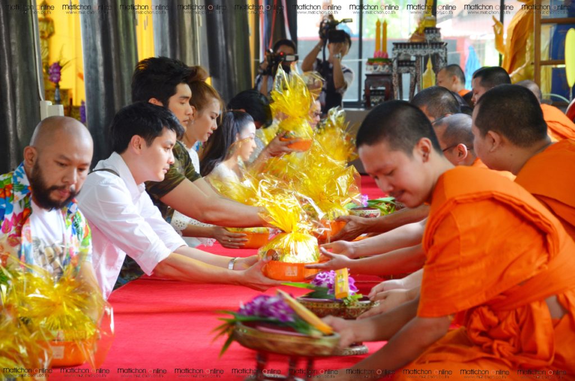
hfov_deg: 14.9
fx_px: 2199
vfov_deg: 9.9
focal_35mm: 138
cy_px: 190
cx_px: 288
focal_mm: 92
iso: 800
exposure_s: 1/40
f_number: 5.6
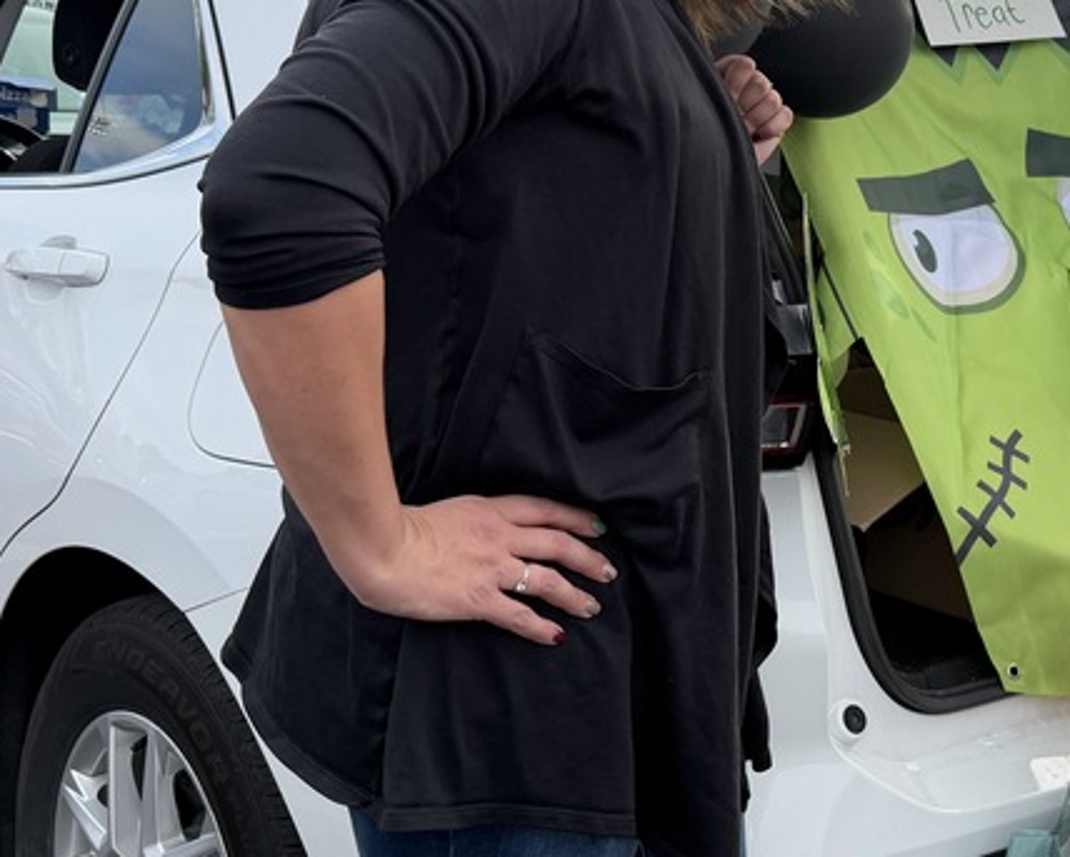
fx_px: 1775
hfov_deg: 31.5
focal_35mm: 56
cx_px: 1025
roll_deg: -1.8
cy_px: 282
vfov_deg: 27.0
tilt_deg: -6.1
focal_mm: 6.76
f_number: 1.78
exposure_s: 1/1812
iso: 100
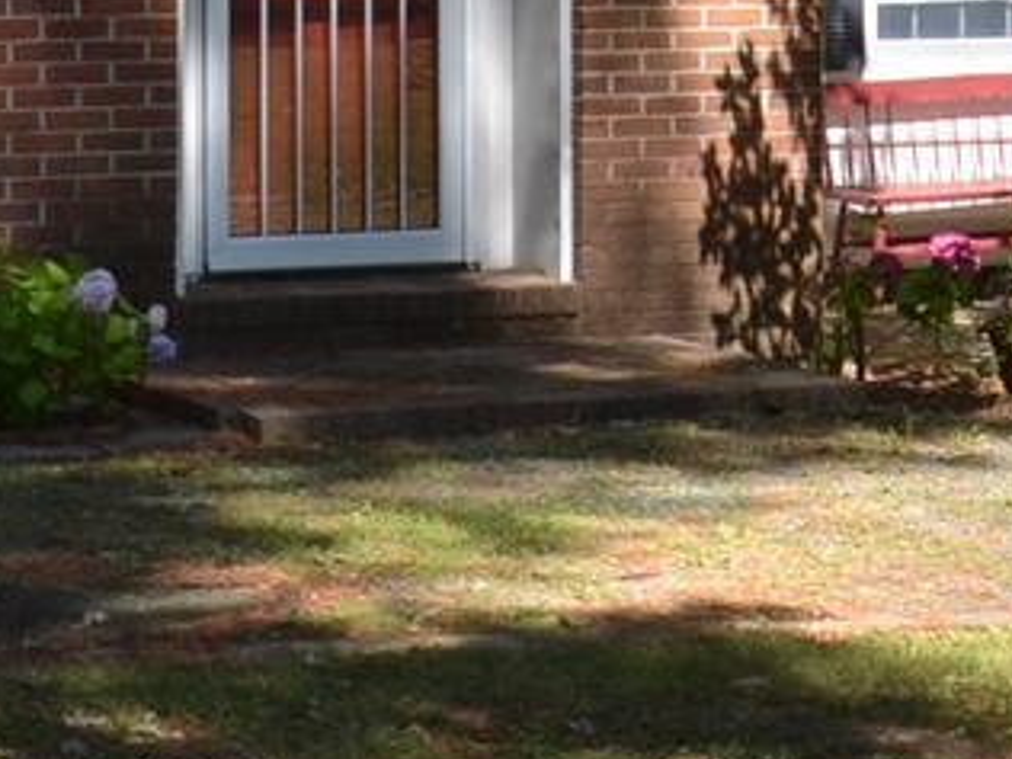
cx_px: 391
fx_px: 4911
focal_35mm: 168
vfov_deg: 8.6
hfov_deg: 11.8
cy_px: -509
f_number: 5.6
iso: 100
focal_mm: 18
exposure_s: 1/250
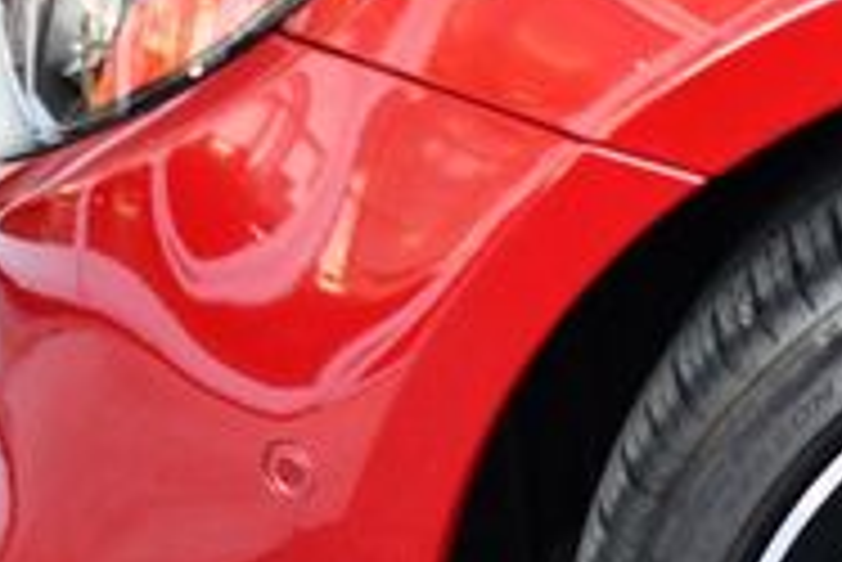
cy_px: 751
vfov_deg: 10.9
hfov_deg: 15.5
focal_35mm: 123
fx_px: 2879
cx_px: 1229
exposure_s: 1/250
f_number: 3.5
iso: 560
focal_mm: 18
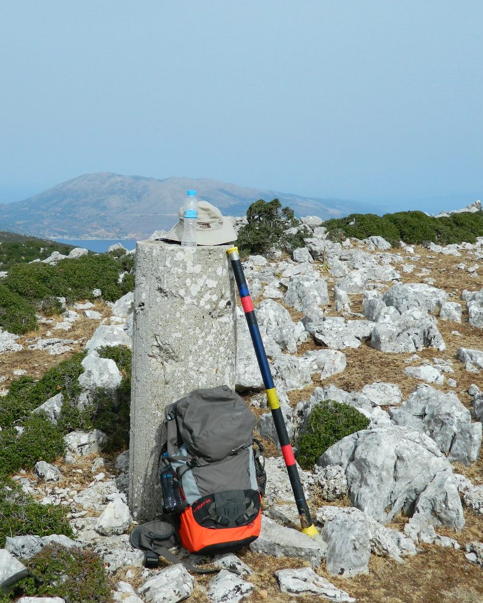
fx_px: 821
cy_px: 304
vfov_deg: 40.3
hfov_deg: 32.6
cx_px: 178
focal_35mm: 46
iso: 80
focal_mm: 6.2
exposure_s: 1/200
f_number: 9.4
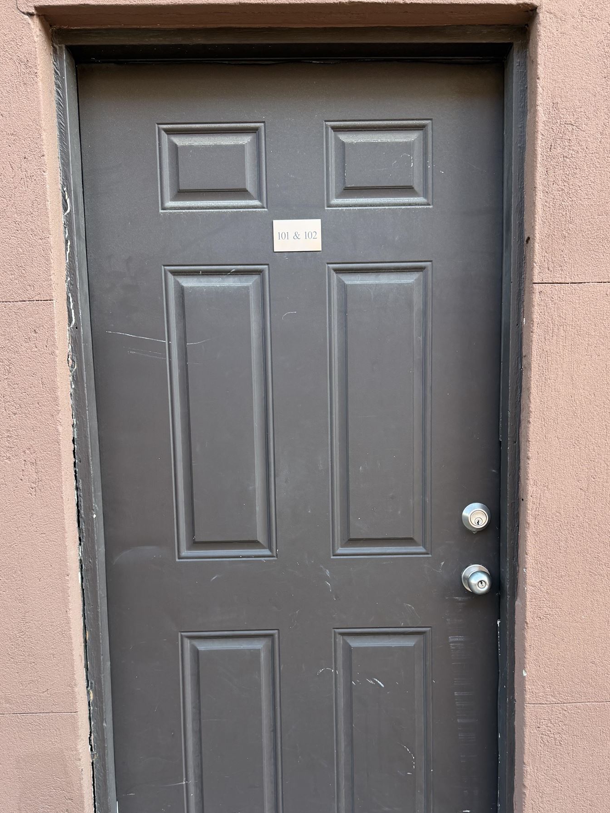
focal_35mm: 31
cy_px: 499
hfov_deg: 45.4
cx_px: 320
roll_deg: +0.4
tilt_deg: -6.7
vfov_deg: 57.8
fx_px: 728
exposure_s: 1/121
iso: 125
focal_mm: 6.76
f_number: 1.78
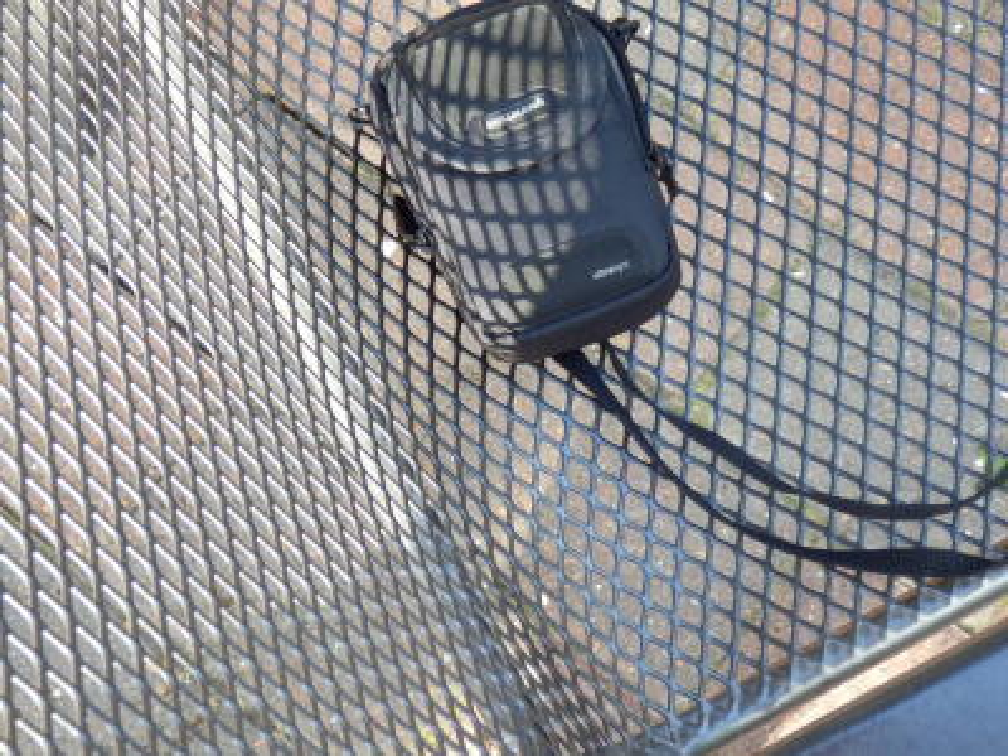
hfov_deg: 29.4
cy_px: 378
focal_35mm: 66
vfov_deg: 22.3
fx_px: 1922
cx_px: 504
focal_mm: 11.9
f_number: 4.4
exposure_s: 1/100
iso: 320
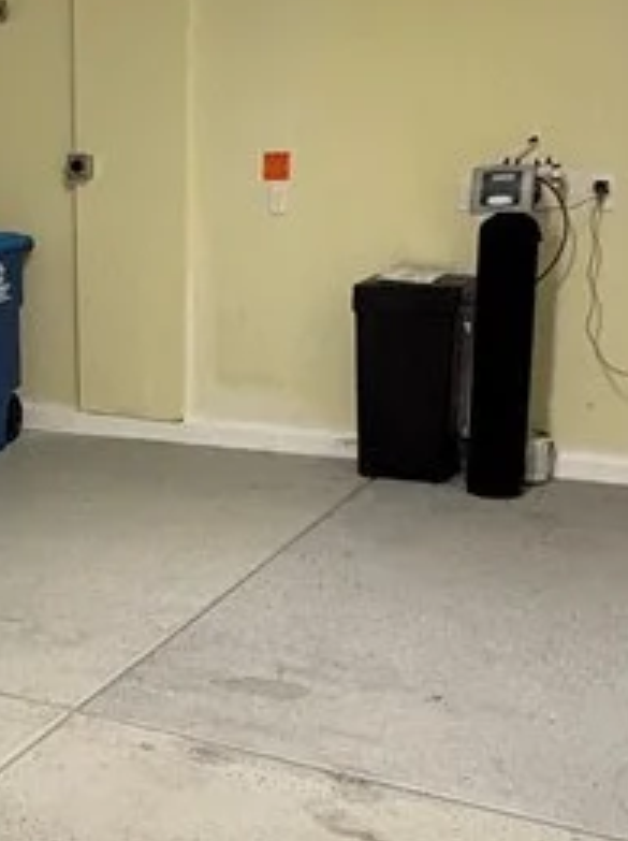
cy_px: 458
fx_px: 1334
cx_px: -113
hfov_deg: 24.2
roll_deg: +3.5
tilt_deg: -12.5
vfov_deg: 35.0
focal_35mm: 55
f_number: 2.2
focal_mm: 2.22
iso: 500
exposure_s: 1/60
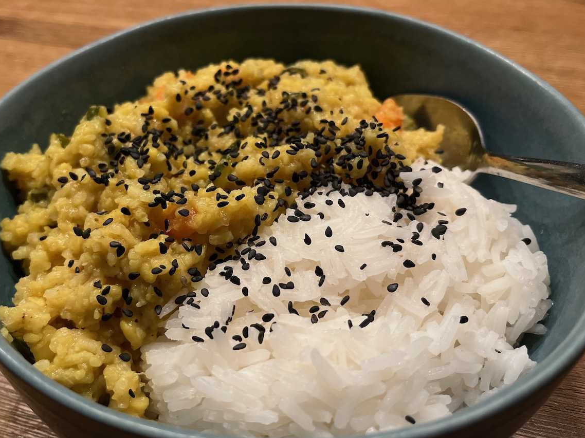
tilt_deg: -41.9
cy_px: 192
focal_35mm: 32
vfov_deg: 44.1
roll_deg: +4.0
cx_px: 237
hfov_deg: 56.4
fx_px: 541
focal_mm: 5.1
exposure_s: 1/50
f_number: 1.6
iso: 250
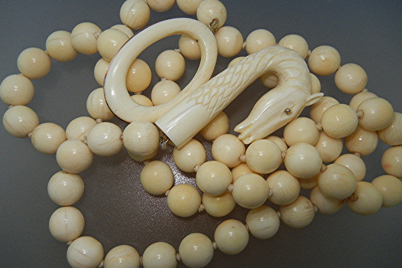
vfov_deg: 41.1
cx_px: 203
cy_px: 140
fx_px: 357
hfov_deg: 58.7
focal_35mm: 32
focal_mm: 5.4
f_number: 7
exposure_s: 1/39.3
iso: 230
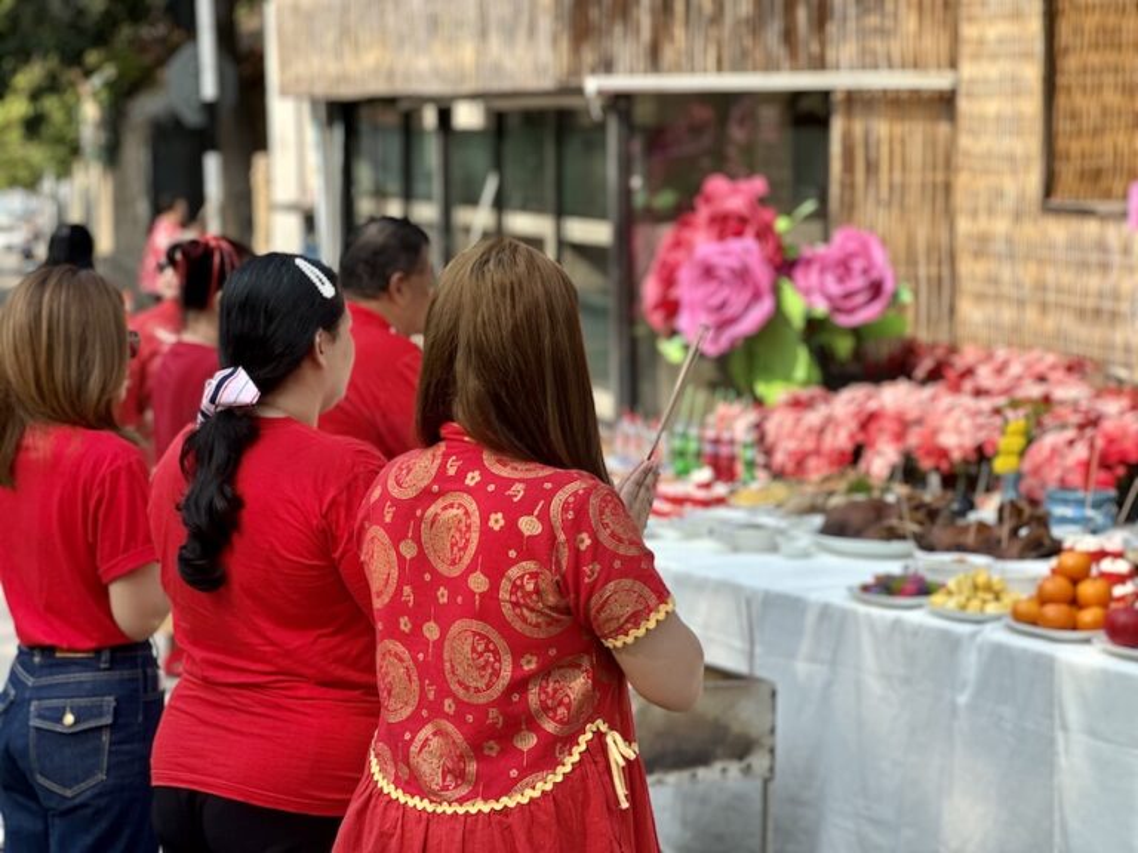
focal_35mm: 77
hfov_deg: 25.3
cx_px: 569
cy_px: 426
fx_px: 2531
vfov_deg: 19.1
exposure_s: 1/293
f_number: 2.8
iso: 25
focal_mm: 9
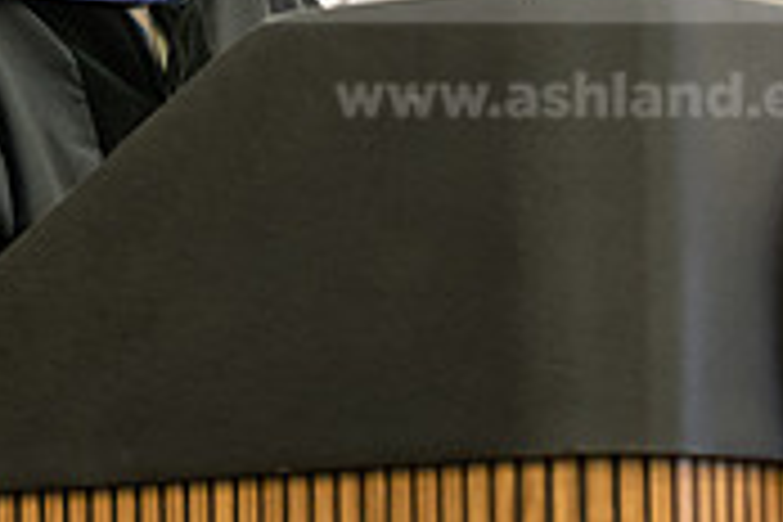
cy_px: 191
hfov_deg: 6.5
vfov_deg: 4.3
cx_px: 130
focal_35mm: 317
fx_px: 6894
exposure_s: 1/200
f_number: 3.5
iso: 3200
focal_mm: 95
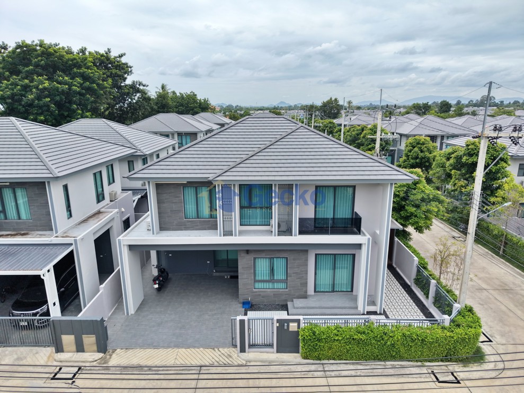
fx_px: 363
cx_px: 262
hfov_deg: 71.6
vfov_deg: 56.8
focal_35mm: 24
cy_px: 196
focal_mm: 8.67
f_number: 1.8
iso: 270
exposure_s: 1/500
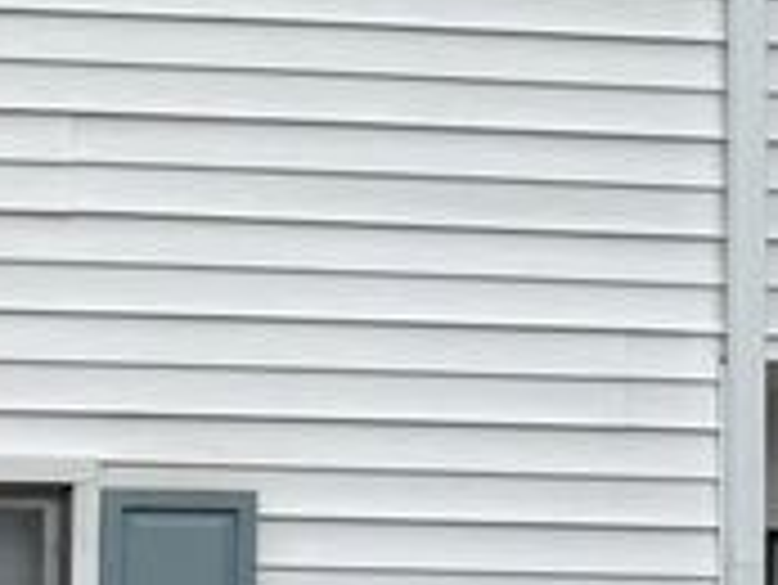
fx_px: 3194
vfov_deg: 10.2
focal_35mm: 142
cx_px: -922
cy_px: 814
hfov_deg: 11.9
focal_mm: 6.76
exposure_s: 1/1653
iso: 80
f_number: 1.78
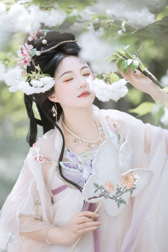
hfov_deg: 16.1
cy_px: 126
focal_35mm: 85
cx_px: 84
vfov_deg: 23.9
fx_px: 595
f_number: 1.8
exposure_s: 1/640
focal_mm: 85
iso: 100
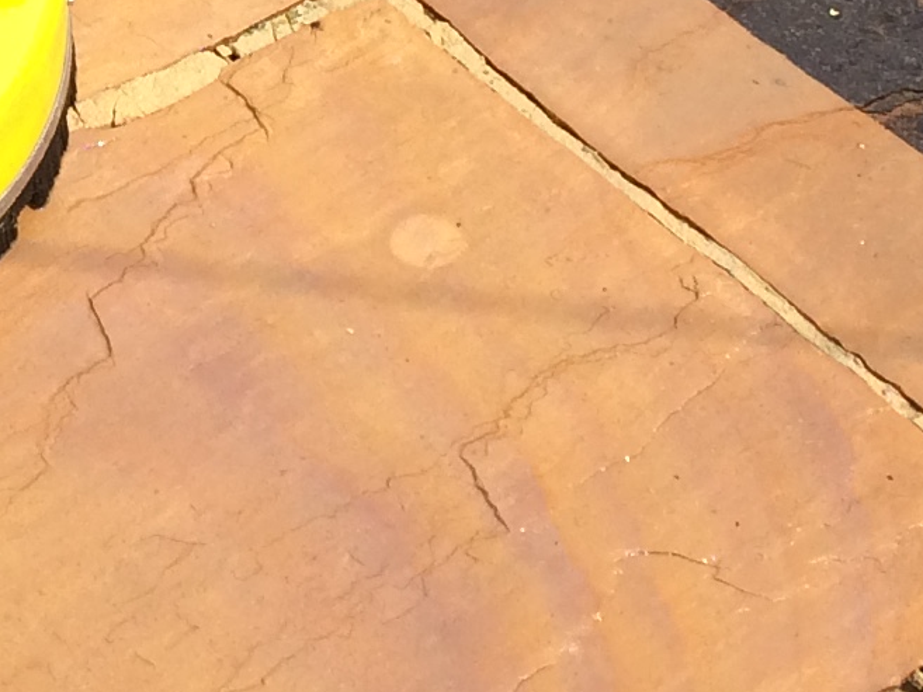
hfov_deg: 13.2
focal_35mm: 144
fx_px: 3840
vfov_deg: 9.7
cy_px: -625
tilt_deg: -32.9
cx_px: -258
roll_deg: +3.0
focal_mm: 4.15
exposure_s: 1/1520
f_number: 2.2
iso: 32
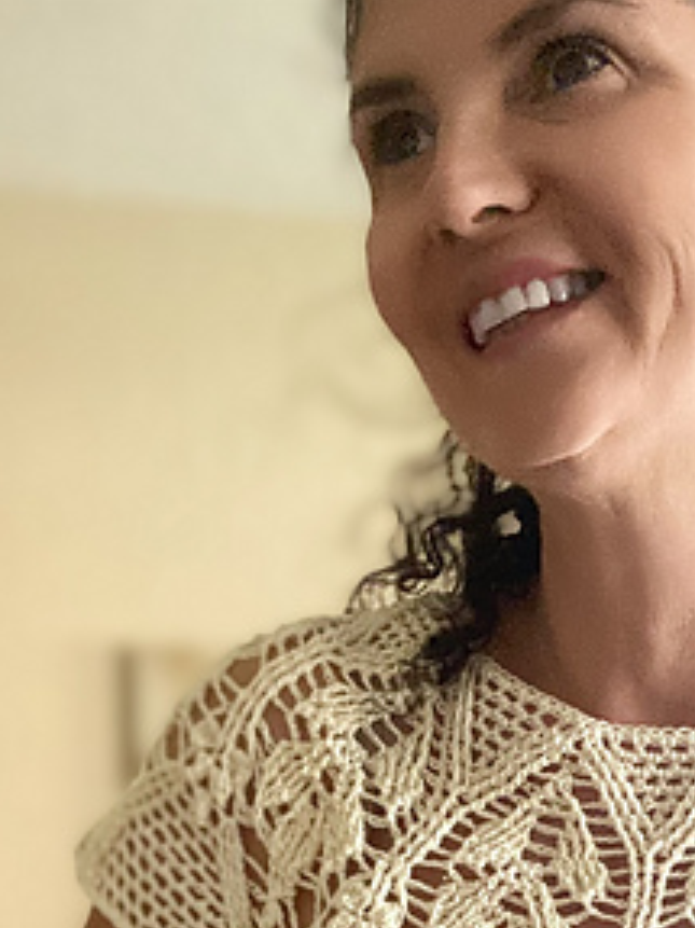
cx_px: 604
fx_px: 1795
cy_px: 1031
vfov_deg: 26.6
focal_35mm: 67
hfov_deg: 21.5
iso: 500
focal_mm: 2.71
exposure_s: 1/30
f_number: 2.2
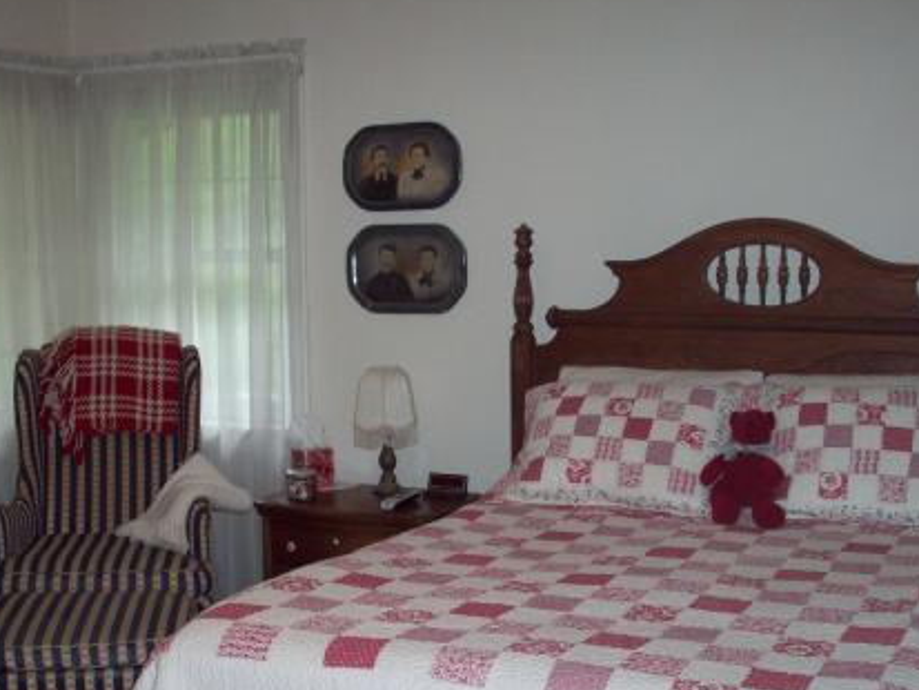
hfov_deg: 36.8
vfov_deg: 27.9
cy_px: 452
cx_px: 436
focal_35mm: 52
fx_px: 1381
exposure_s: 1/64
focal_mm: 6.2
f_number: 2.8
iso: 80
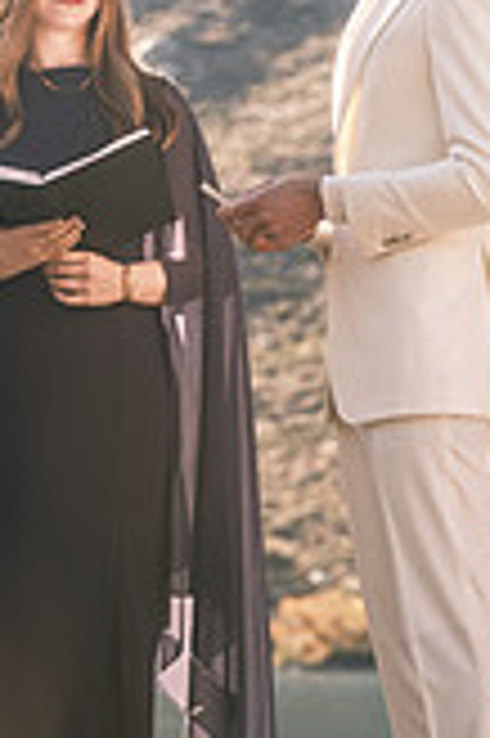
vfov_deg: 6.7
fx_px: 6281
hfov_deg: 4.5
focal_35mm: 307
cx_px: 63
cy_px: 490
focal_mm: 74.4
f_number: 3.6
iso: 200
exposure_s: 1/420
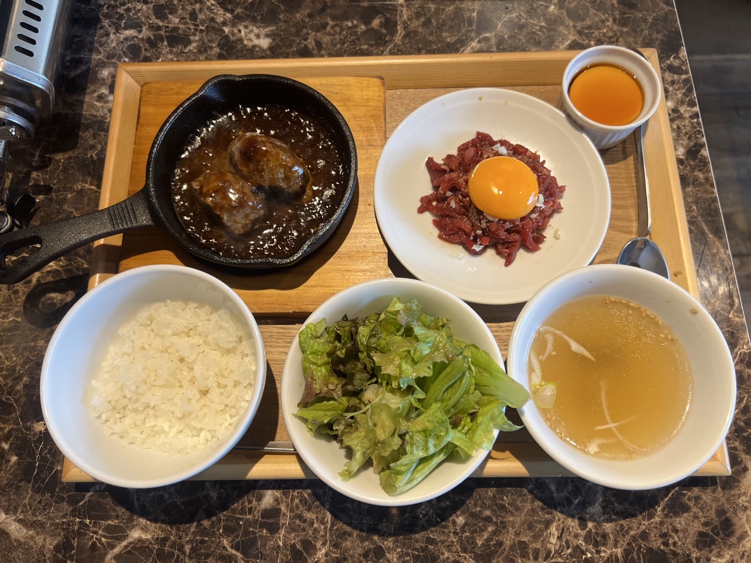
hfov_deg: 67.3
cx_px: 376
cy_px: 282
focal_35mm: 26
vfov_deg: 53.1
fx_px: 564
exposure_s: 1/100
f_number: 1.5
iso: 125
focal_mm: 5.7
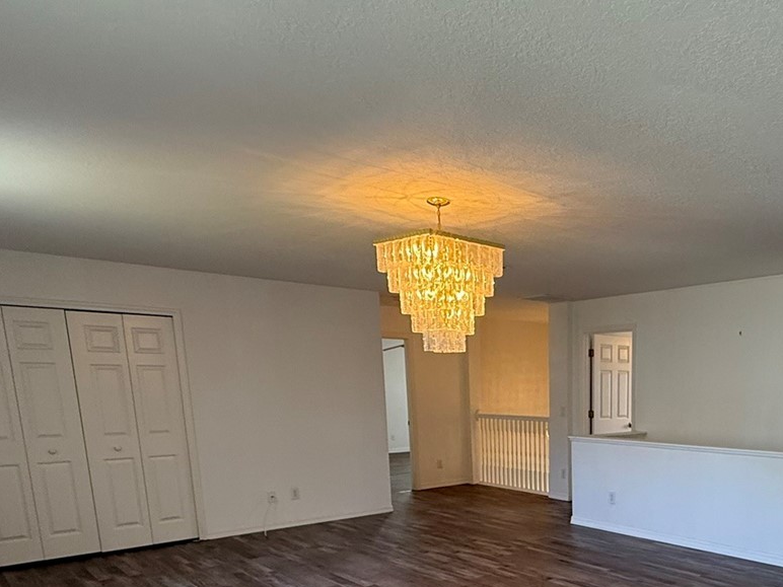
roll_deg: -0.2
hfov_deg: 58.1
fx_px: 656
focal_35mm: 29
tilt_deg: -11.2
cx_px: 599
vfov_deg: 44.5
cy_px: 511
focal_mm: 2.22
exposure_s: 1/120
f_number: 2.2
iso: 250
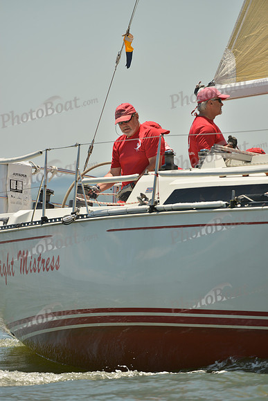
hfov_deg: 3.4
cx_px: 134
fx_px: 4464
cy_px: 200
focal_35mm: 400
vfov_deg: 5.2
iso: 200
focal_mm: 400
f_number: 5.6
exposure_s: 1/1250
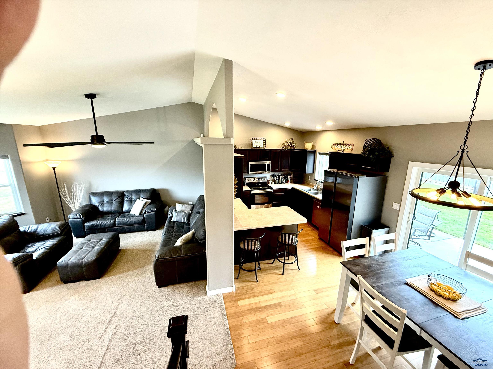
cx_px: 246
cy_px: 184
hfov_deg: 102.1
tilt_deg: -12.5
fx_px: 199
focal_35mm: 14
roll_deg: -0.7
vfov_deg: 85.7
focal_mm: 2.22
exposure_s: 1/60
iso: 320
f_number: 2.2
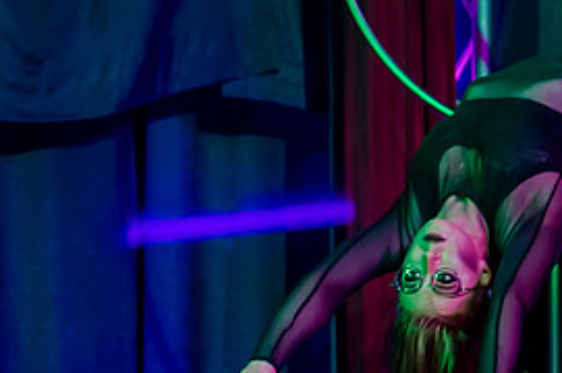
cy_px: 430
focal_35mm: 340
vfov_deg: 4.0
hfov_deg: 6.1
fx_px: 5301
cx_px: 195
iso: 4000
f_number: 4
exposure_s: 1/125
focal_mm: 85
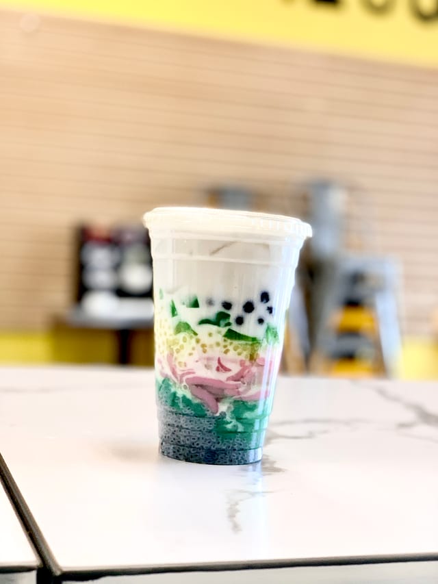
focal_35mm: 52
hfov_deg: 28.0
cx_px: 219
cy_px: 292
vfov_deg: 36.8
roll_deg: -2.6
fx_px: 877
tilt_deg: +1.9
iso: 125
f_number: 2.4
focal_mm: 6
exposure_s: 1/71
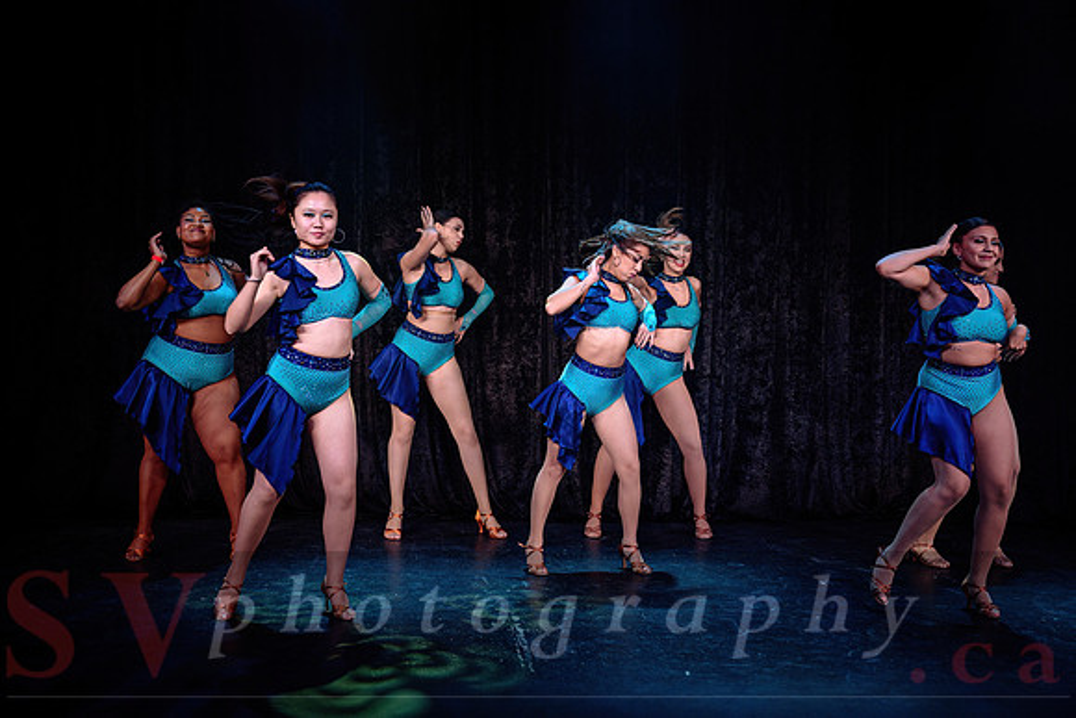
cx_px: 538
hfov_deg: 46.4
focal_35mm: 42
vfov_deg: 31.9
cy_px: 359
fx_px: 1256
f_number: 3.2
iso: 1600
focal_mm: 42
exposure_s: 1/500
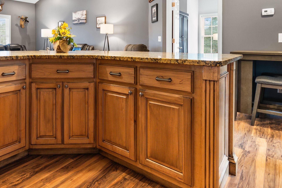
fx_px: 188
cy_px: 45
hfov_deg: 71.1
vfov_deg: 50.7
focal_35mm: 24
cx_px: 89
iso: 100
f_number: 4.5
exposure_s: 5
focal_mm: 10
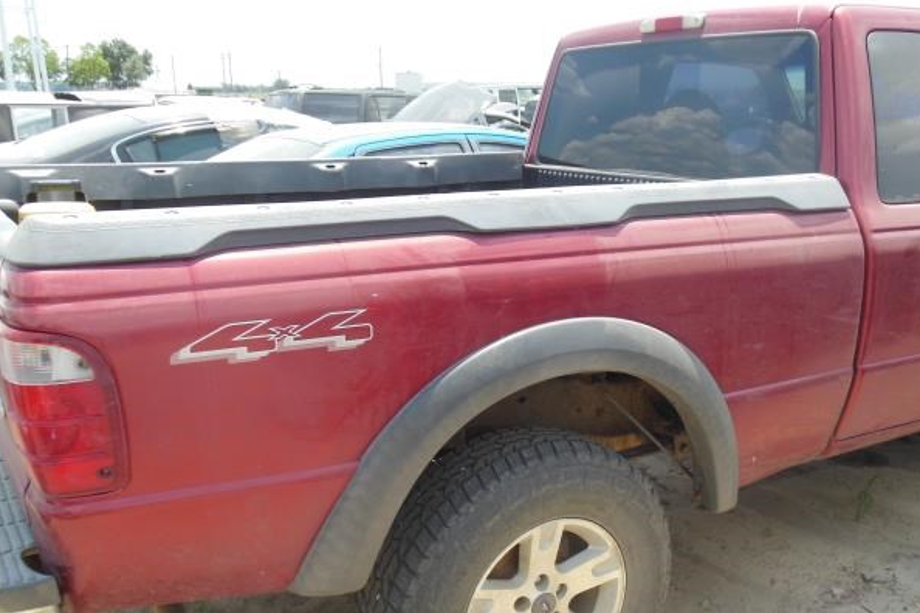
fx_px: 894
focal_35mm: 35
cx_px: 517
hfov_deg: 54.3
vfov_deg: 37.7
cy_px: 361
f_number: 3.2
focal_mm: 4.5
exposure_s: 1/640
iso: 125
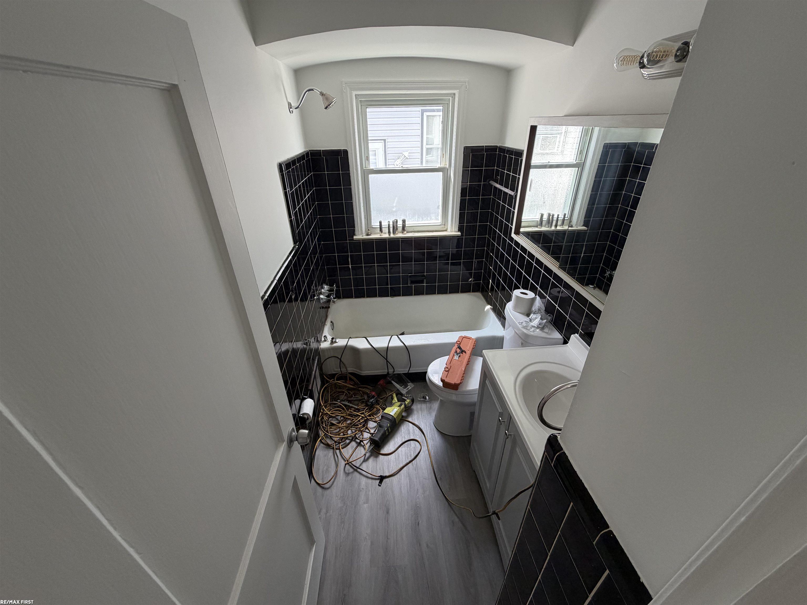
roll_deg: +1.1
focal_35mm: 14
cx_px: 404
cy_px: 302
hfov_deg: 102.1
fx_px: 326
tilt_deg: -29.2
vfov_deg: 85.7
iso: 200
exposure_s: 1/121
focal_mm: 2.22
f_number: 2.2
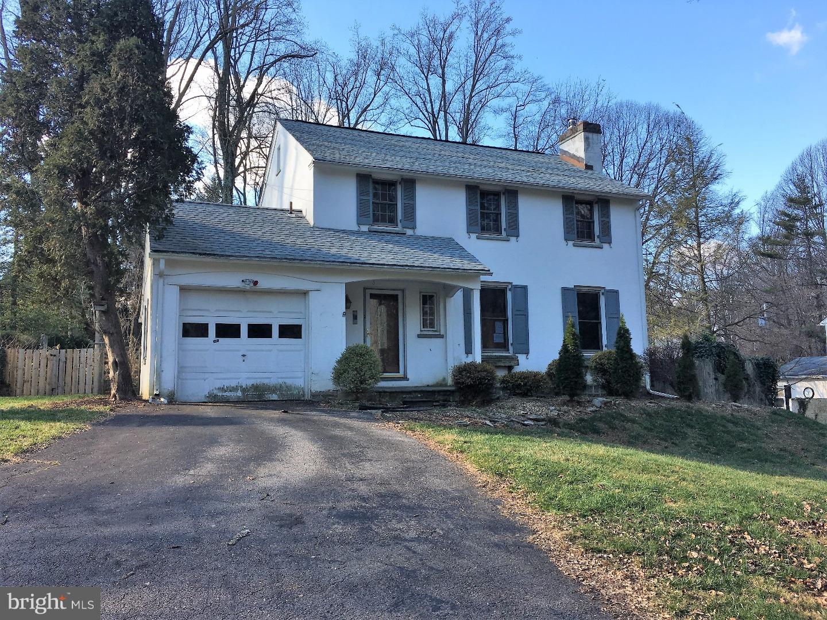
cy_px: 310
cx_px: 414
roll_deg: +0.4
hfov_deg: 61.7
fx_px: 693
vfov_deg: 48.2
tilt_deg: +7.1
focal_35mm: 29
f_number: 2.2
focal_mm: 4.15
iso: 25
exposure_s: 1/381
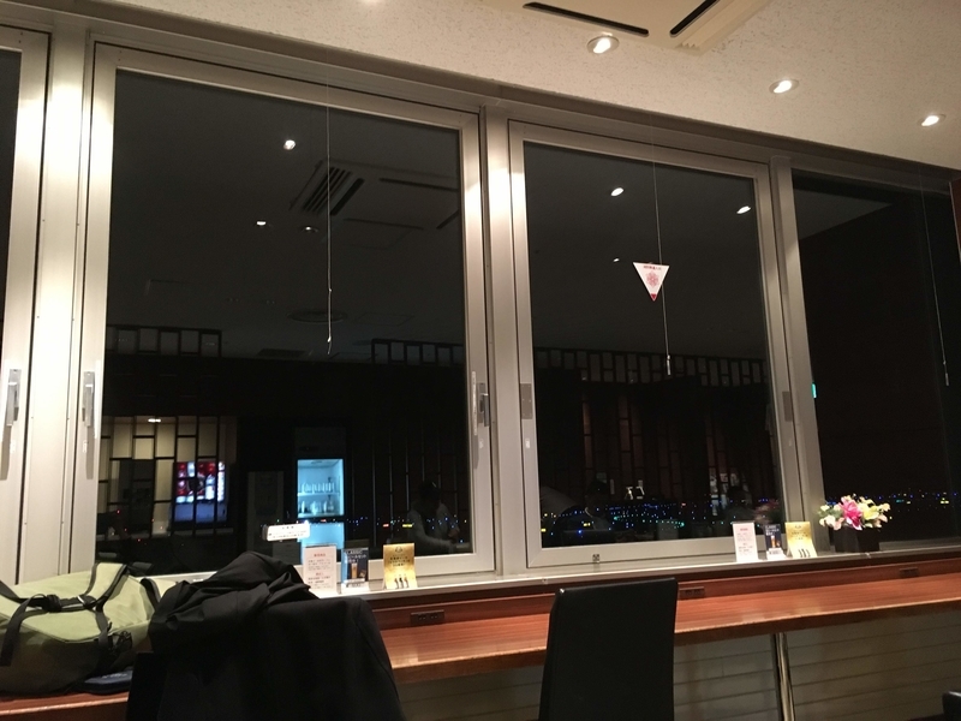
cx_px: 480
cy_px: 360
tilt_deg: +10.4
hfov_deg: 61.7
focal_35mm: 29
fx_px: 805
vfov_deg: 48.2
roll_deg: +3.2
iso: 250
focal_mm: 4.15
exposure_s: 1/15
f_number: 2.2
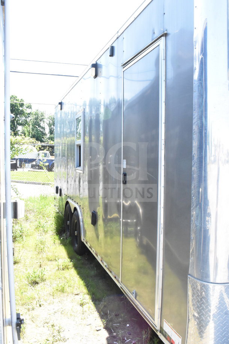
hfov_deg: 36.9
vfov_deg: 53.1
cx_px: 114
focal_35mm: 36
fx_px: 343
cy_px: 172
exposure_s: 1/800
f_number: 14
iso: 6400
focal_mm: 24
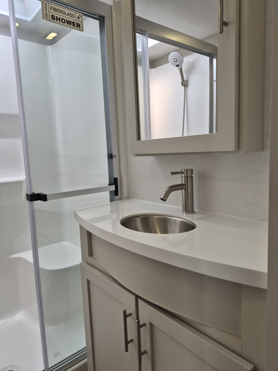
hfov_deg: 58.9
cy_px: 186
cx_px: 139
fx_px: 246
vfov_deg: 73.9
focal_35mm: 23
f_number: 1.8
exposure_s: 1/667
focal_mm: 5.4
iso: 80
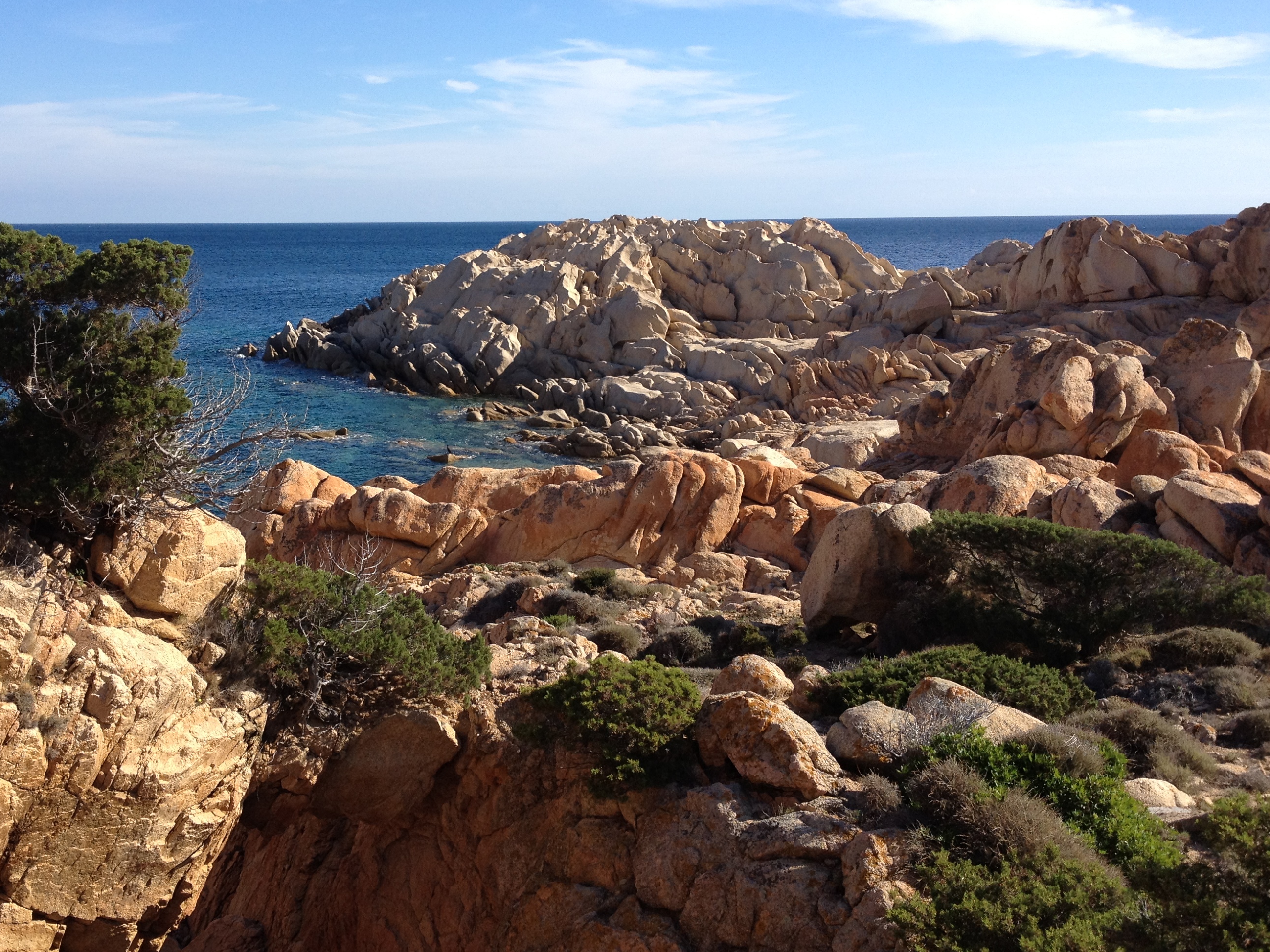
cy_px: 432
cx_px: 495
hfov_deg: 42.7
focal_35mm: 44
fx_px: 1614
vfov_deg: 32.9
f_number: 2.4
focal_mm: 4.28
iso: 64
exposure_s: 1/1284
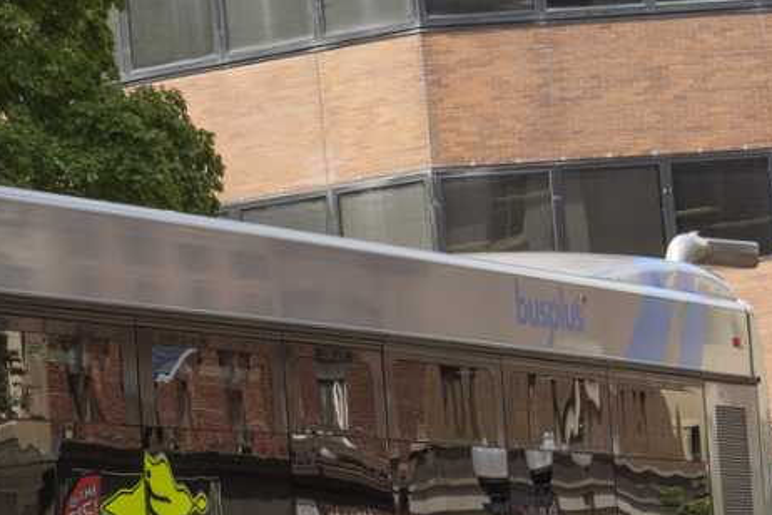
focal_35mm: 213
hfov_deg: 9.4
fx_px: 4567
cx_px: -356
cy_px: 417
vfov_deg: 6.4
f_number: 8
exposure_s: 1/500
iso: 500
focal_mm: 48
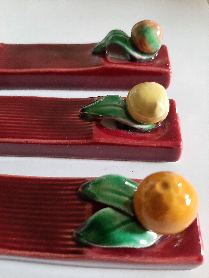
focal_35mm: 26
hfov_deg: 53.1
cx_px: 104
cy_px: 139
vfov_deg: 67.3
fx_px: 209
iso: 200
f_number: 1.7
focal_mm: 3.93
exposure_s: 1/25
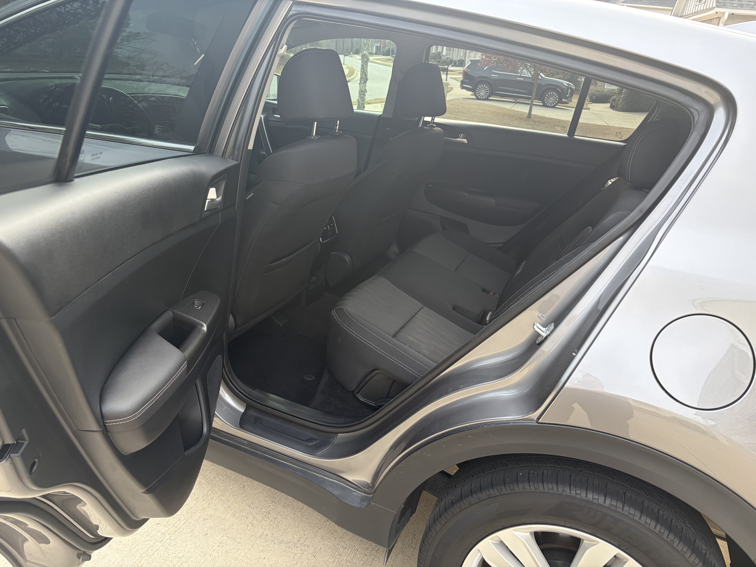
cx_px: 378
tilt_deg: -21.9
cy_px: 284
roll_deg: -4.0
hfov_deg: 67.3
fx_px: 568
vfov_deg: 53.1
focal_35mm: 26
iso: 50
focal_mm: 5.96
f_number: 1.6
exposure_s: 1/227
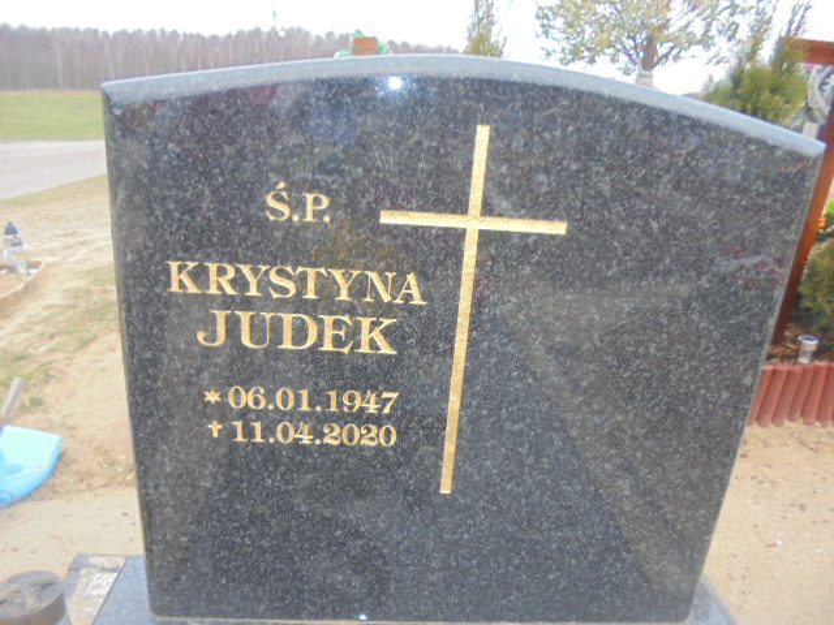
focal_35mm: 26
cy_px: 312
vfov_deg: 53.1
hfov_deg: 67.3
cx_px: 417
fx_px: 626
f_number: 3.5
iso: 100
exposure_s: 1/40
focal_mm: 4.6
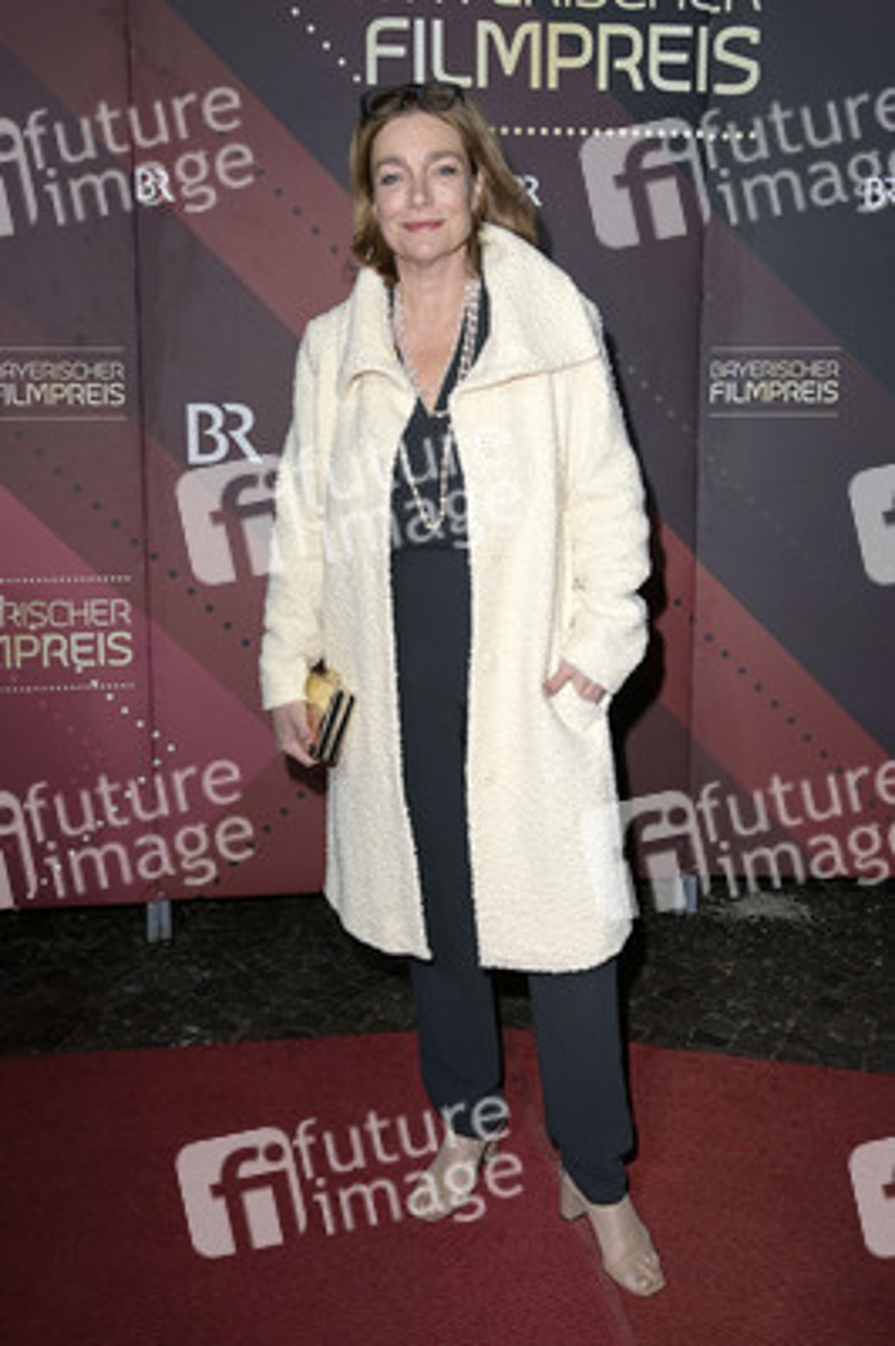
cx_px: 448
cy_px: 673
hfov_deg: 36.8
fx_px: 1345
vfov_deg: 53.2
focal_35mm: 36
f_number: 6.3
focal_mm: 36
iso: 640
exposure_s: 1/250
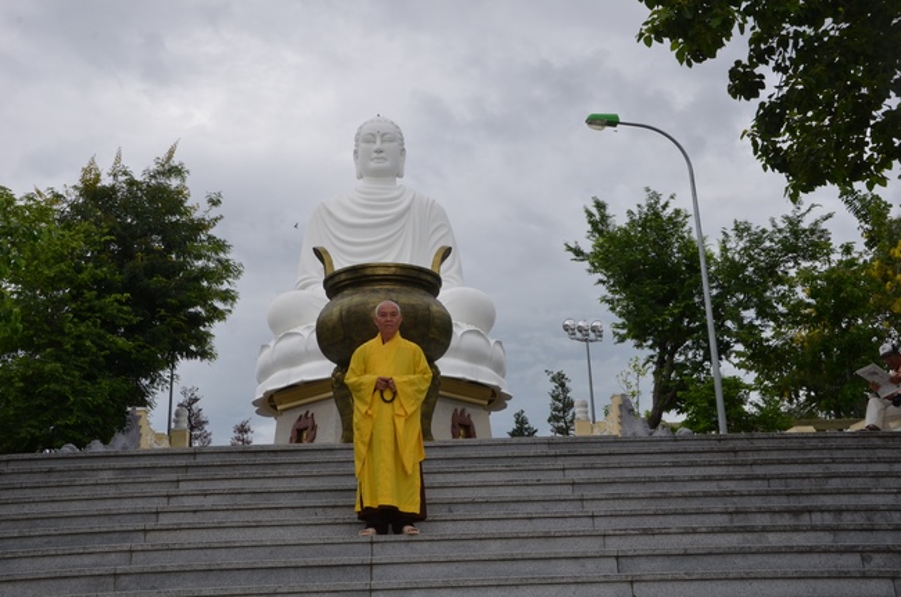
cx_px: 450
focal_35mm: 39
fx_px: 974
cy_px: 298
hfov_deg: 49.6
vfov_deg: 34.1
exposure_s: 1/250
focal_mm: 26
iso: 640
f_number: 14
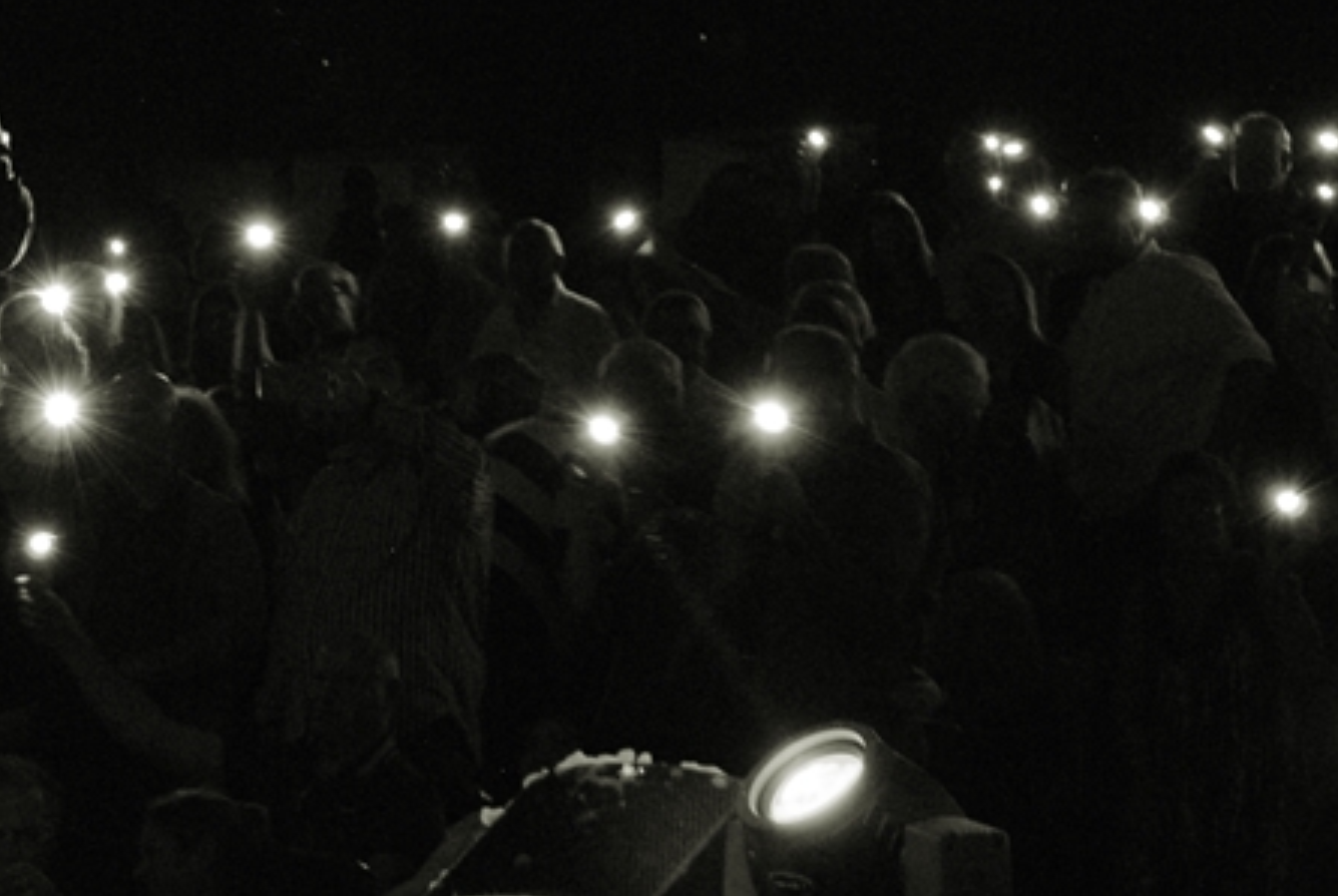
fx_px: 4764
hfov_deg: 15.9
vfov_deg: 10.7
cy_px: 98
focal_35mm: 128
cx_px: 430
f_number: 5
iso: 1600
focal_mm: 38
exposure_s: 1/20
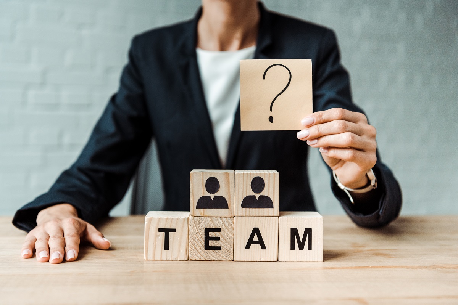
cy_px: 152
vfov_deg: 26.0
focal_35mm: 52
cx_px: 229
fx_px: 662
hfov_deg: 38.2
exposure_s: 1/160
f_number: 3.5
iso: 640
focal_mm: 52
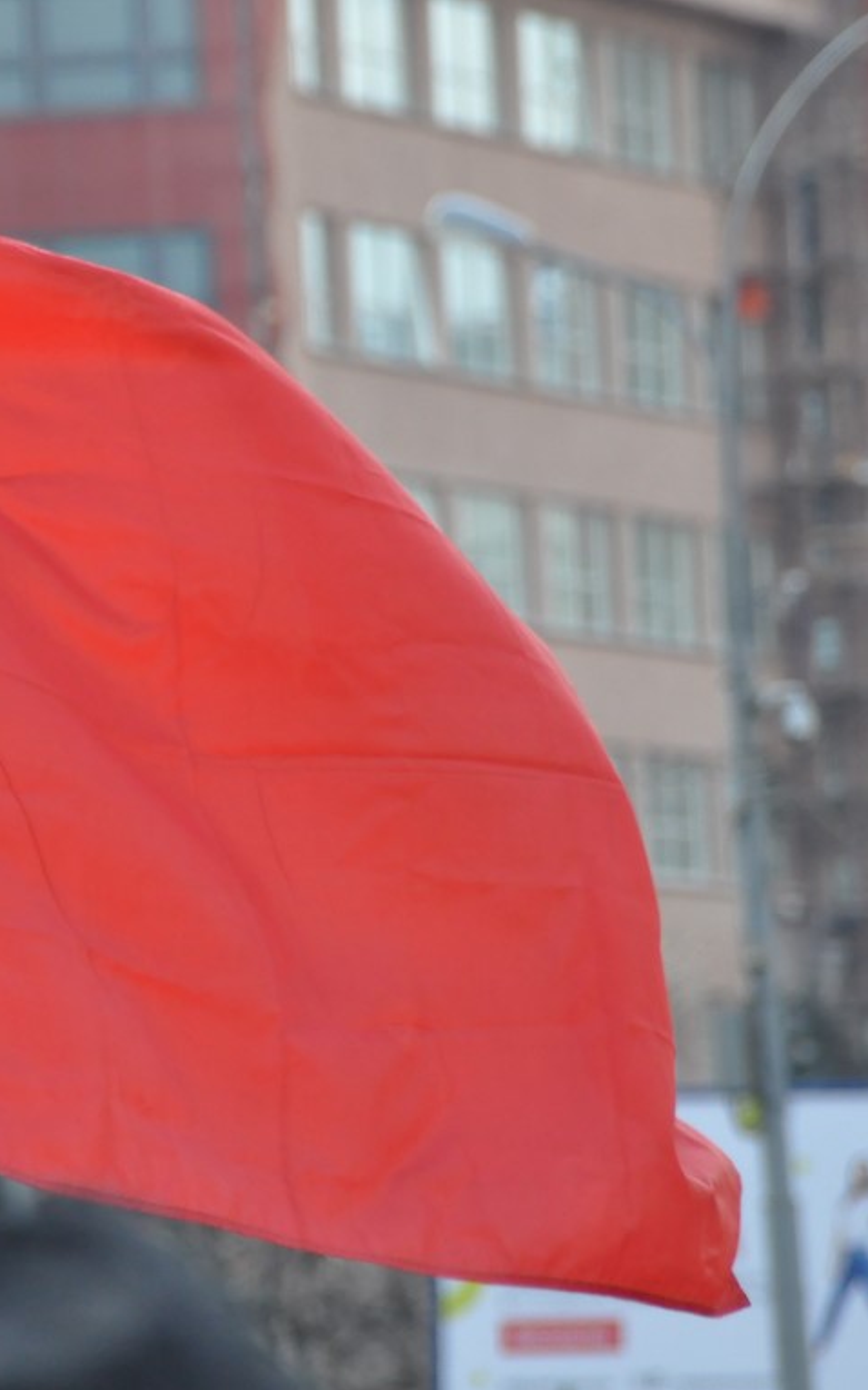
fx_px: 16156
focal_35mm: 427
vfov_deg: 4.9
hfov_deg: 3.1
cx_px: 203
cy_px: 696
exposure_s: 1/800
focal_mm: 185
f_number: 7.1
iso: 1000
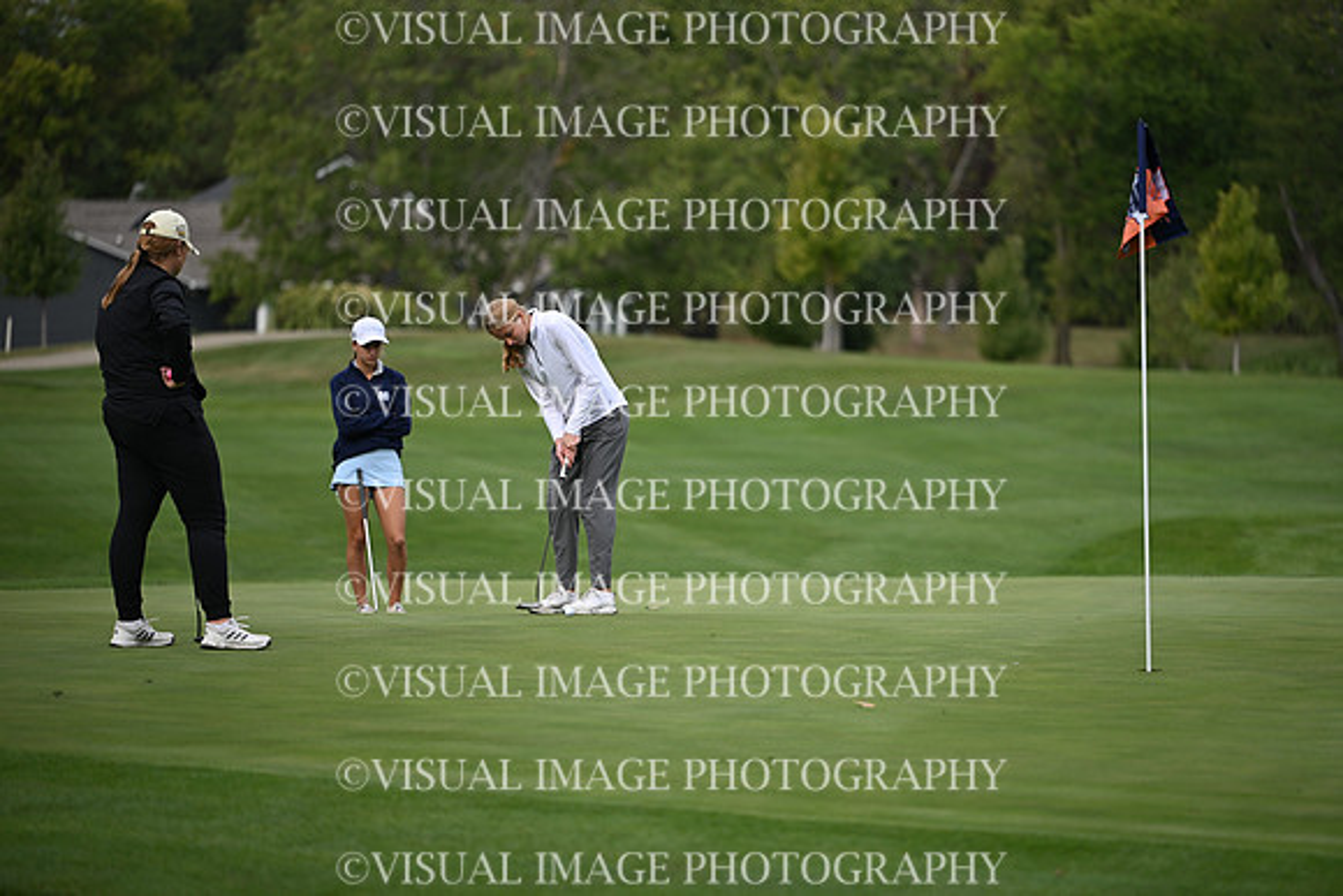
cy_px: 448
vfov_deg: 8.3
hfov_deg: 12.4
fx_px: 6157
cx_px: 672
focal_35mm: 165
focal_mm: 165
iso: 250
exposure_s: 1/2000
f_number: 2.8
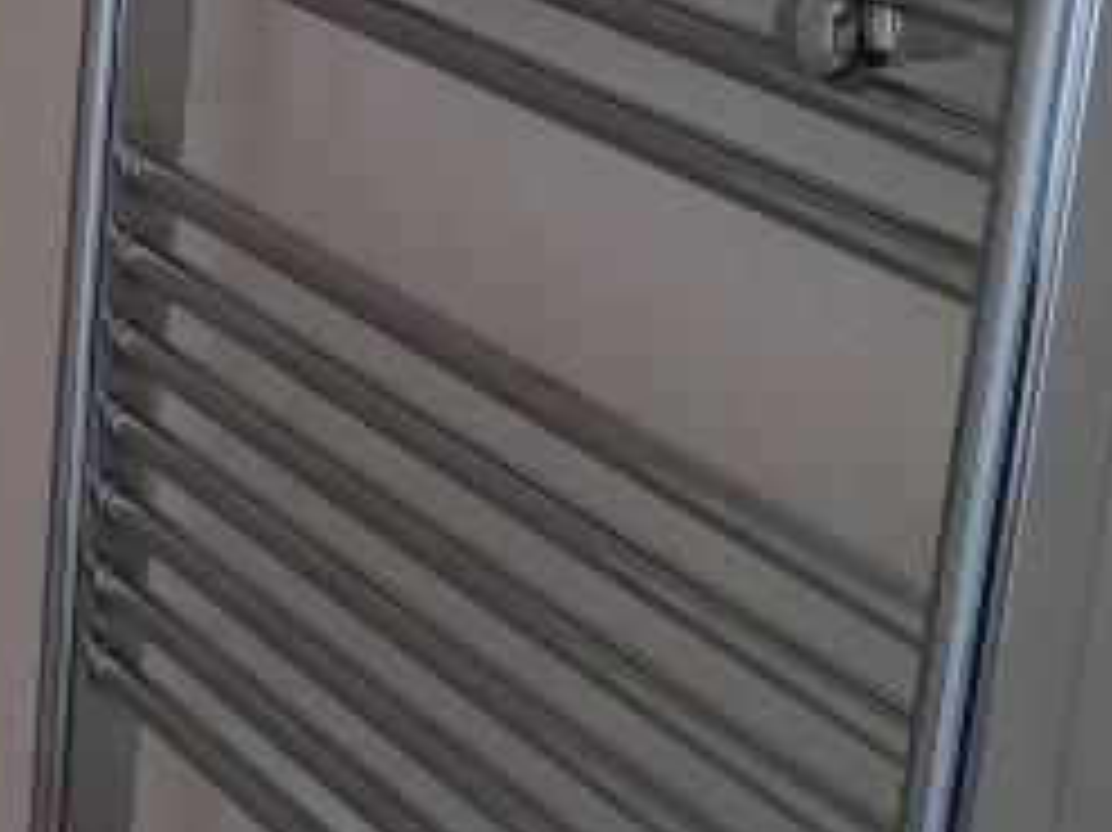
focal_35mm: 112
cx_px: -500
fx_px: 3596
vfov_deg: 13.2
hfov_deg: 16.2
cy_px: 211
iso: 200
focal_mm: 4
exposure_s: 1/60
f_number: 1.8
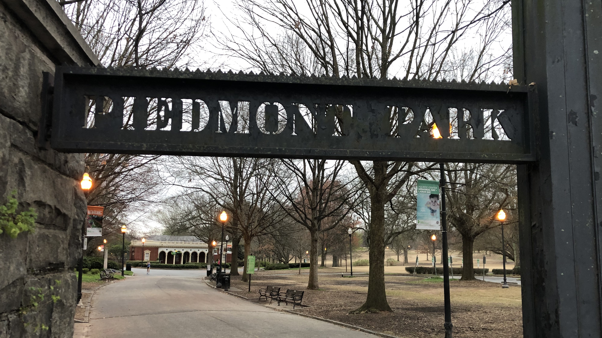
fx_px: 495
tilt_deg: +7.6
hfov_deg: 62.6
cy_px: 197
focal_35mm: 31
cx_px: 298
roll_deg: -1.6
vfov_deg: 37.7
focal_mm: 3.99
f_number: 1.8
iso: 40
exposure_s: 1/15
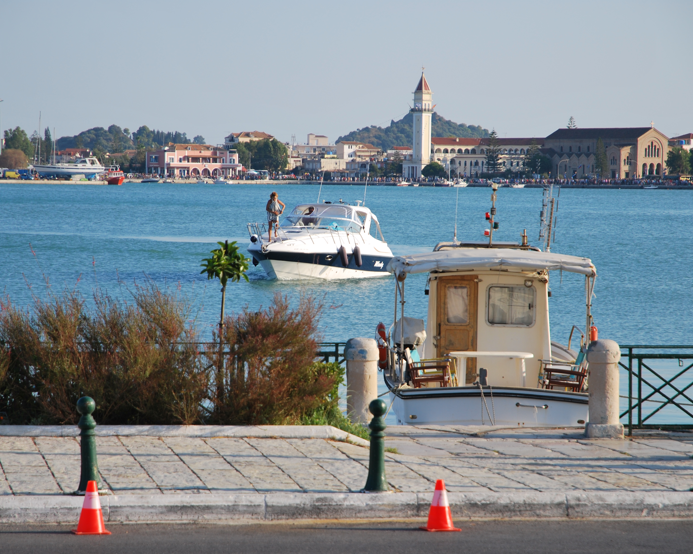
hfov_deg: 13.4
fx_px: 2945
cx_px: 334
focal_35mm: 144
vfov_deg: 10.8
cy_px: 278
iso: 100
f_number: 5.6
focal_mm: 85
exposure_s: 1/320
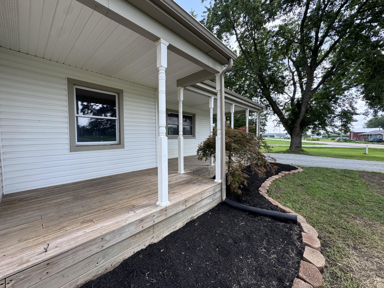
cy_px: 144
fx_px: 155
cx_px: 192
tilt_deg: -2.1
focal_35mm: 14
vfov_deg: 85.7
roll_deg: +0.2
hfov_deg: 102.1
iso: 50
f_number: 2.2
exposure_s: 1/498
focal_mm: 2.22
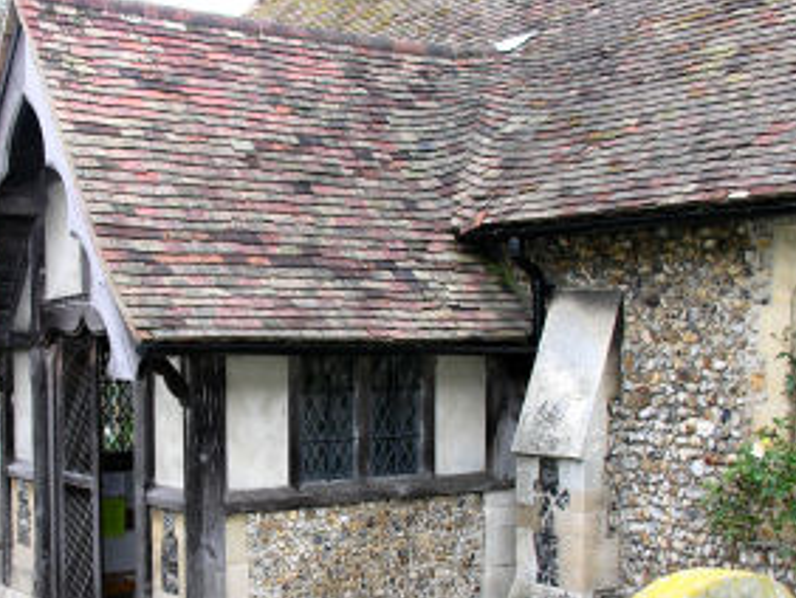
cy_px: 410
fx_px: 1312
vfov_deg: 25.5
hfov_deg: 33.5
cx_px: 271
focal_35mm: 57
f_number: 2.8
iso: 50
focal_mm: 8.9
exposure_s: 1/30
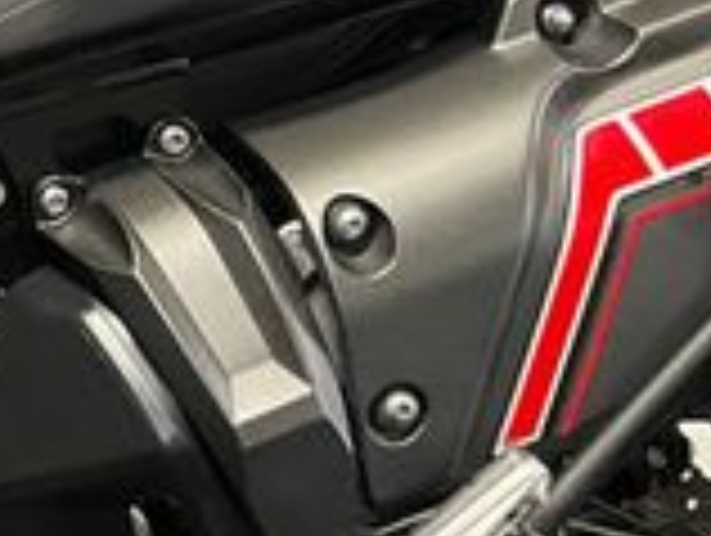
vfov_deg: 14.1
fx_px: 2160
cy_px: 158
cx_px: -459
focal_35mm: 105
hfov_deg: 16.4
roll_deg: +0.2
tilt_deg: -6.9
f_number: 1.6
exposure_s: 1/50
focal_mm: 5.1
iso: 400
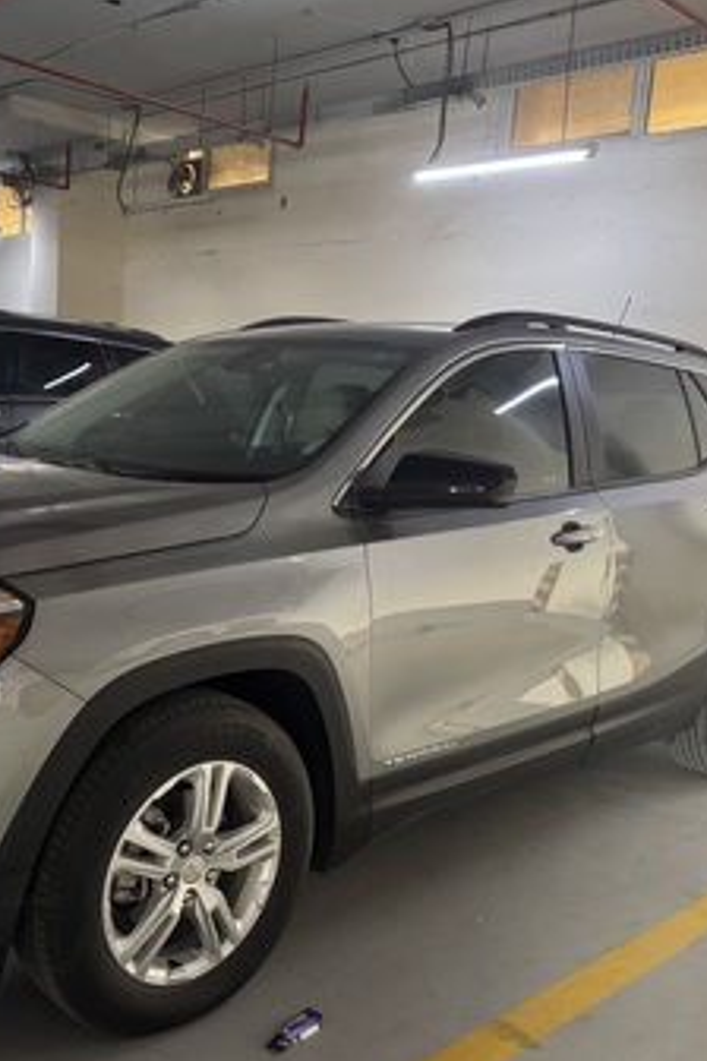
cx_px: 235
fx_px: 1002
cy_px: 529
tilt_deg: -8.1
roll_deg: -3.6
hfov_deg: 38.4
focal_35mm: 34
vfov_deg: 55.8
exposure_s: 1/60
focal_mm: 6.76
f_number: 1.78
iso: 800
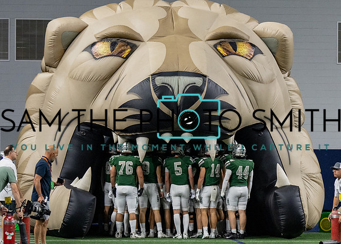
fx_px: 1837
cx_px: 169
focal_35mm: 190
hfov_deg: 10.6
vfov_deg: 7.6
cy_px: 140
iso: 2500
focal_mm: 102
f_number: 2.8
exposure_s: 1/1250
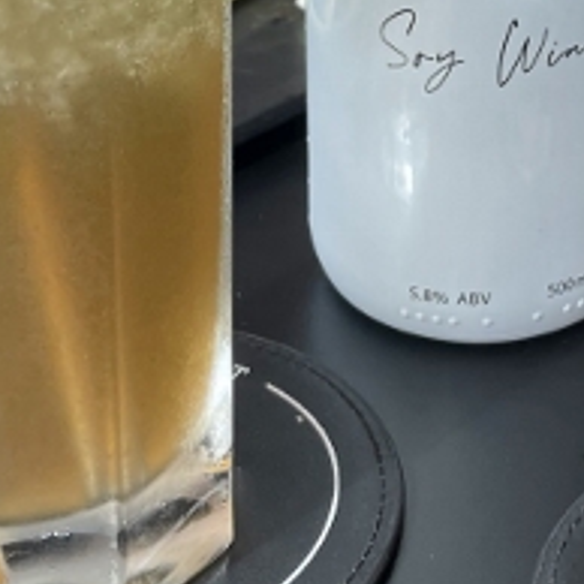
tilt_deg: -17.7
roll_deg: -0.2
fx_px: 1813
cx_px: 482
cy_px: -184
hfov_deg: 18.1
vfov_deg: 17.2
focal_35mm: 95
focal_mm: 4.2
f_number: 1.6
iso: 80
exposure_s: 1/121
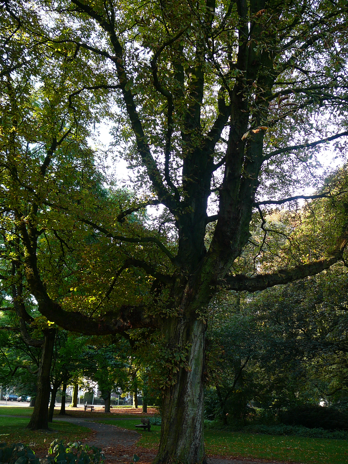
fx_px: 469
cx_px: 174
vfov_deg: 52.6
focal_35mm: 35
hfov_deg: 40.7
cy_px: 232
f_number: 2.8
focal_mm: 5.2
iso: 80
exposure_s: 1/80
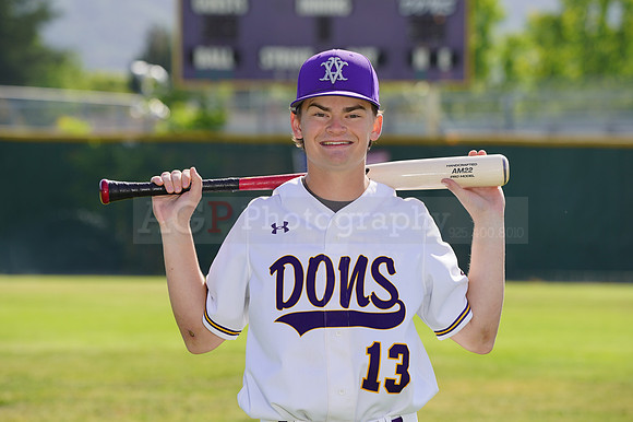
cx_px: 316
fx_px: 4077
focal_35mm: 232
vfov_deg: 5.9
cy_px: 211
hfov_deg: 8.9
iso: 100
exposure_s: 1/250
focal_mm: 232
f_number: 8
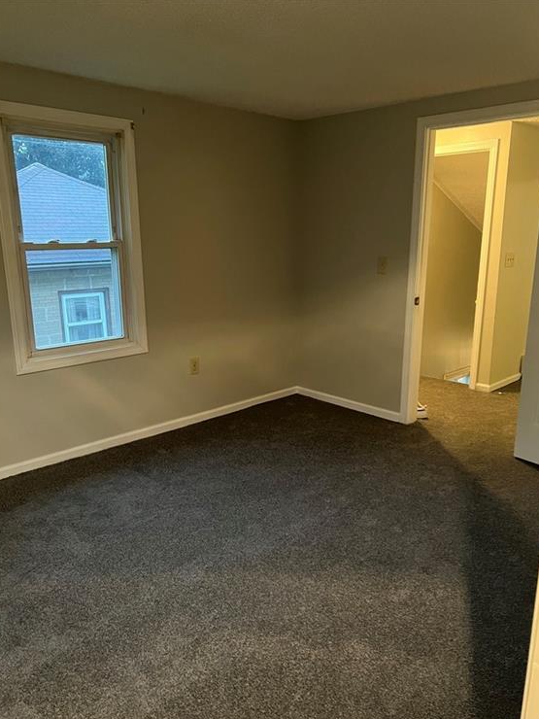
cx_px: 273
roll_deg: +0.7
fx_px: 561
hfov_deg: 51.4
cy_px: 371
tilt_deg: -13.4
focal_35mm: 27
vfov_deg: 65.3
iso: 500
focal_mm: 5.7
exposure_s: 1/30
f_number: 1.5
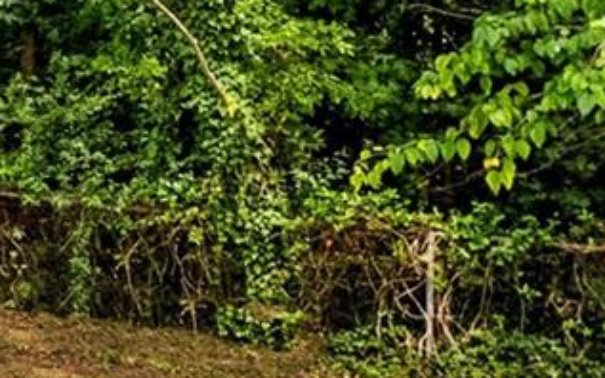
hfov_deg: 10.7
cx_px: -1116
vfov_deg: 8.9
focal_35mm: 145
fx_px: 2390
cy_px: -98
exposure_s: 1/800
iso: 100
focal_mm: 8.38
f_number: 2.8
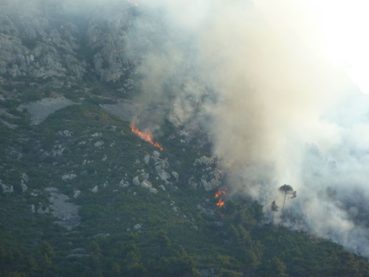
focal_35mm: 310
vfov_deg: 4.8
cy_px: 138
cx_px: 184
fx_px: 3305
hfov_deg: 6.4
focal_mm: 49.2
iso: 80
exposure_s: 1/250
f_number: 4.9
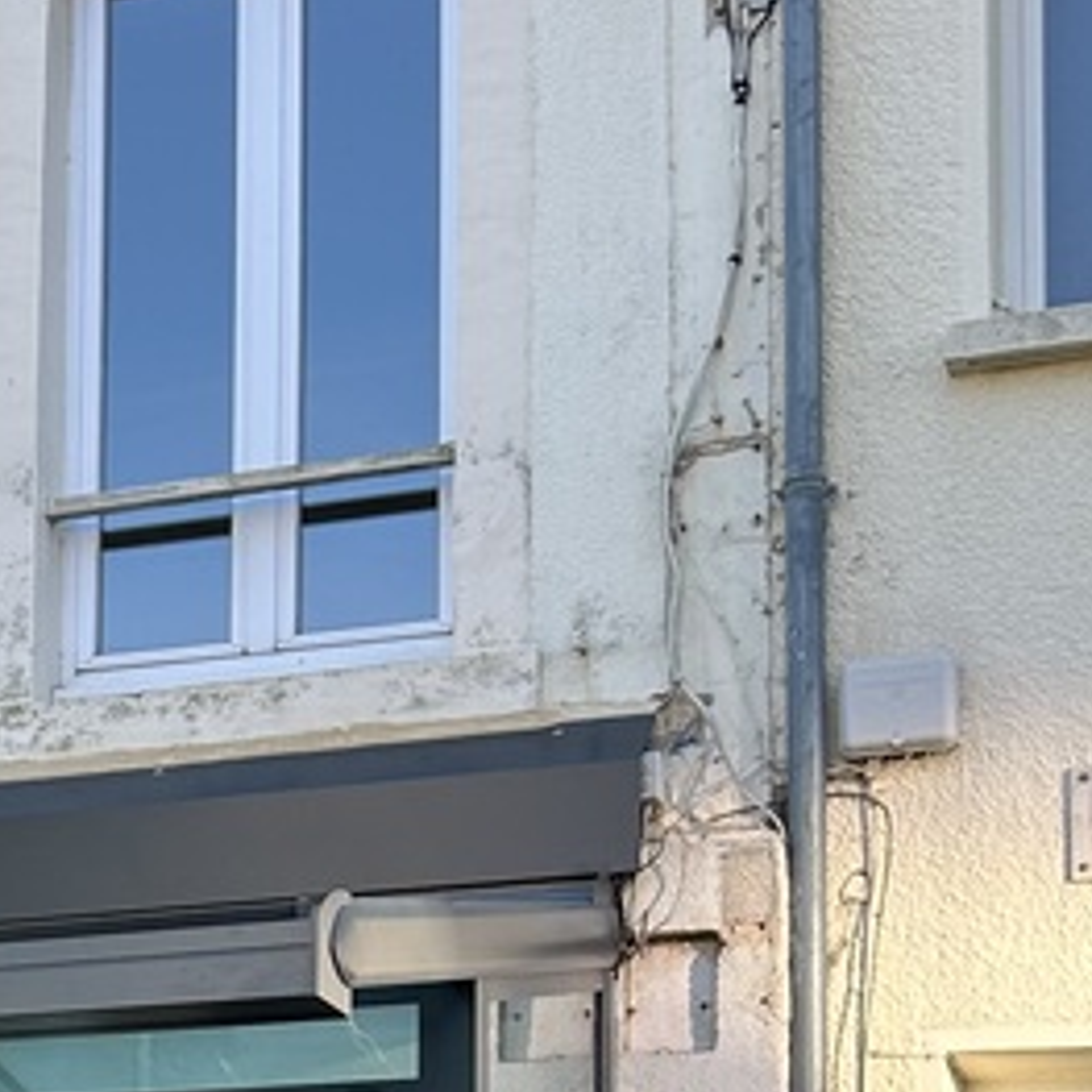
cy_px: 1312
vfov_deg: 15.9
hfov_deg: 15.4
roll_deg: -1.6
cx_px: -511
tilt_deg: +5.1
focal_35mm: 105
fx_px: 3747
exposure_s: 1/499
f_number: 1.5
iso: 50
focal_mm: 5.7
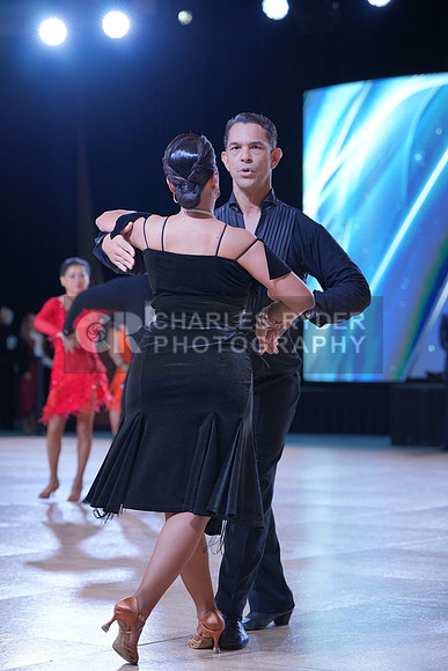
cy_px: 336
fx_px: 1903
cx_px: 224
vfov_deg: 20.0
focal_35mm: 102
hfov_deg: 13.4
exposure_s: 1/400
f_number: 4
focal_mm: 102
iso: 800
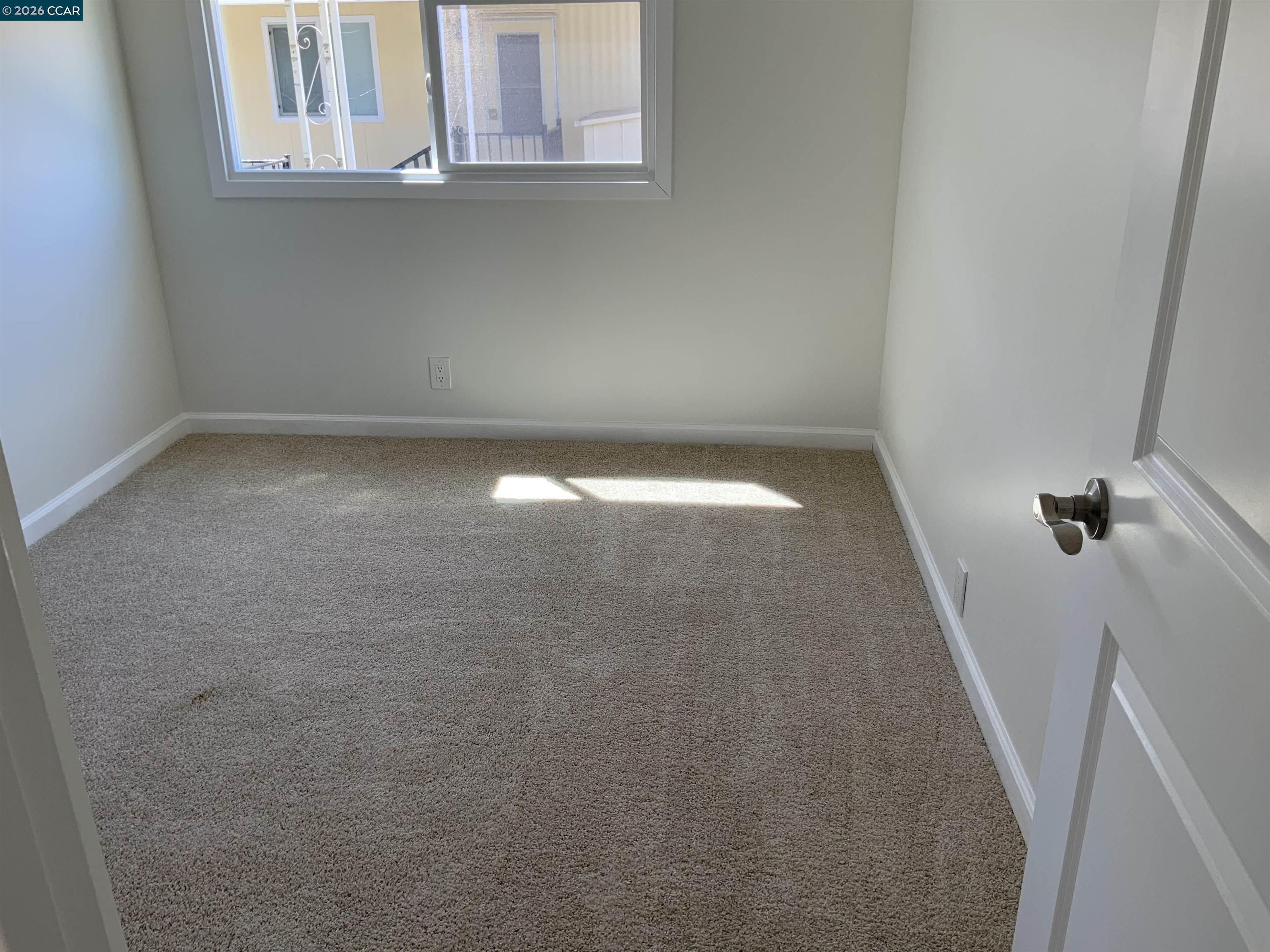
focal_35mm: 29
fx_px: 1064
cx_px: 635
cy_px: 476
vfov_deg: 48.2
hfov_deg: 61.7
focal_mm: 3
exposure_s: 1/120
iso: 32
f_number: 1.8
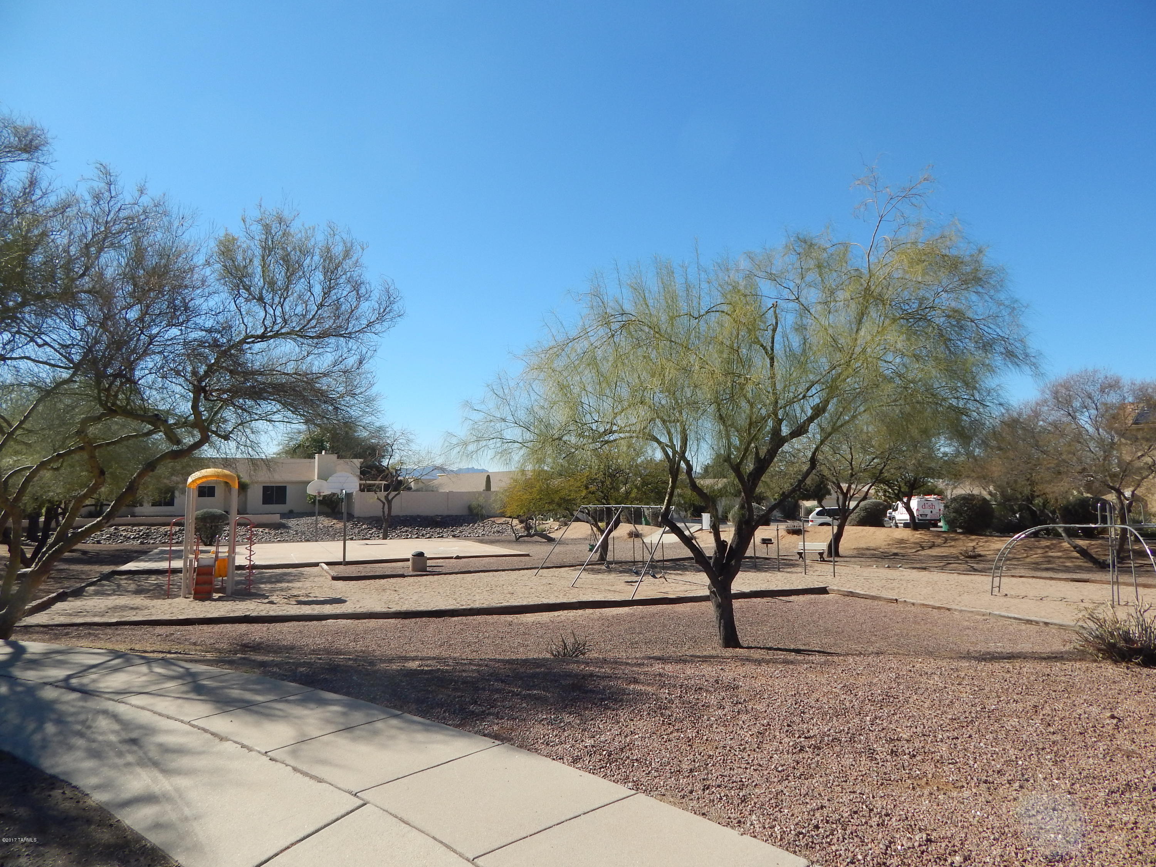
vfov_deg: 58.9
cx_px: 578
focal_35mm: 23
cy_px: 434
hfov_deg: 73.9
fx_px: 768
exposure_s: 1/500
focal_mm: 4
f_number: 6
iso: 125
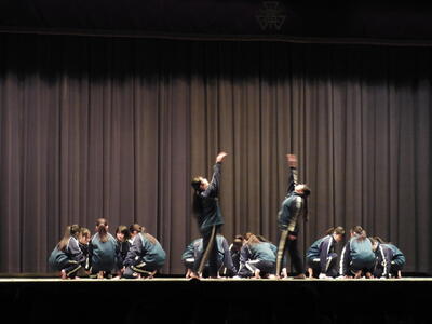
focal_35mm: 150
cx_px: 216
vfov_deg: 9.9
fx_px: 1872
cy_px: 162
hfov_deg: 13.2
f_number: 5.2
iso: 800
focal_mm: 26.9
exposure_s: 1/2.5
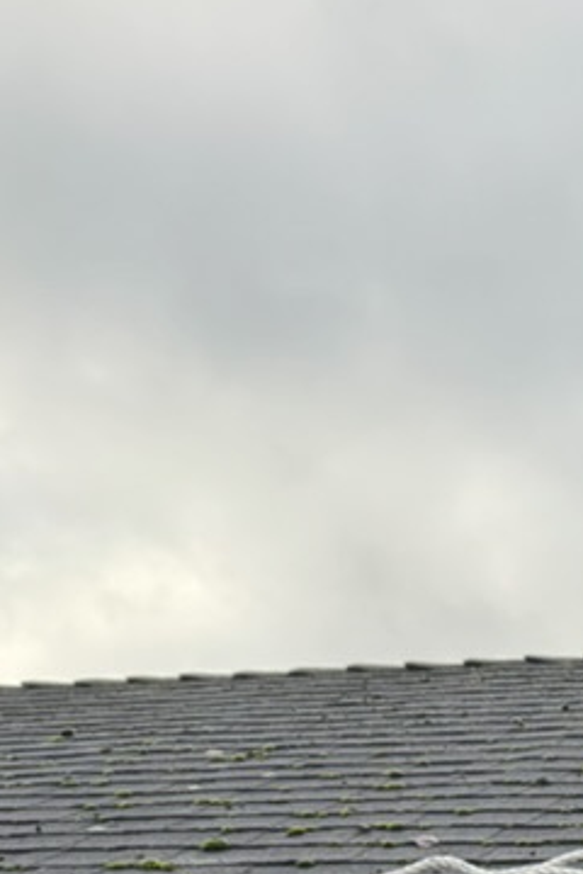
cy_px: 1211
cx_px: 658
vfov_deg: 24.0
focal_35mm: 71
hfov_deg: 18.4
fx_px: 1725
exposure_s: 1/506
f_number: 1.78
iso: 80
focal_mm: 6.76
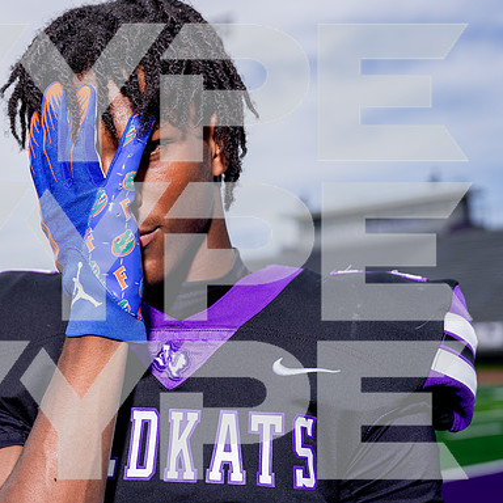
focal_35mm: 65
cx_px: 139
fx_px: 1069
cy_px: 252
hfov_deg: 26.2
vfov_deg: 26.5
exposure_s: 1/1250
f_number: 4
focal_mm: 47
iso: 100
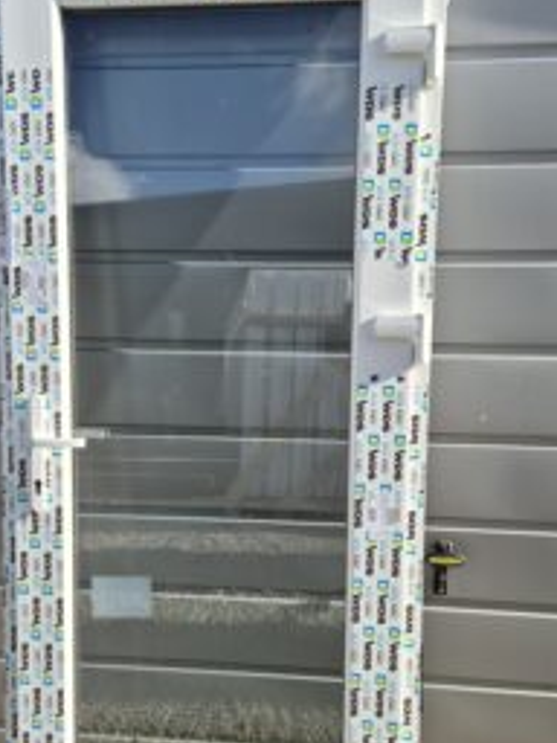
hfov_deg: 39.6
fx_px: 772
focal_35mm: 36
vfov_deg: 51.2
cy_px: 424
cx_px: 255
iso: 25
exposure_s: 1/1272
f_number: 1.8
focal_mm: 5.4
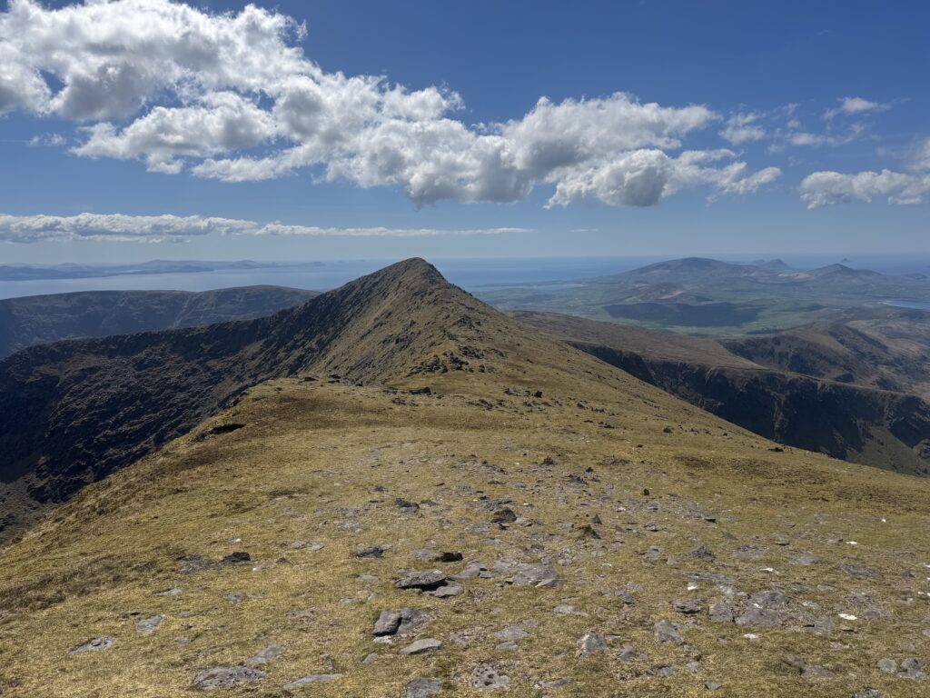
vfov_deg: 56.8
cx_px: 465
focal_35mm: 24
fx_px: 645
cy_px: 349
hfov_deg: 71.6
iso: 80
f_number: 1.78
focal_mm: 6.76
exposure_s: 1/12346
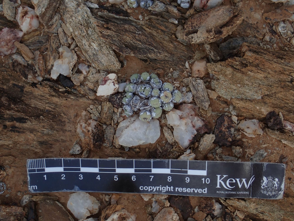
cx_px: 147
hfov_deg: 27.8
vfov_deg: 21.0
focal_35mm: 70
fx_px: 595
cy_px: 110
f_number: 5.6
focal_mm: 12.6
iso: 100
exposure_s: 1/250
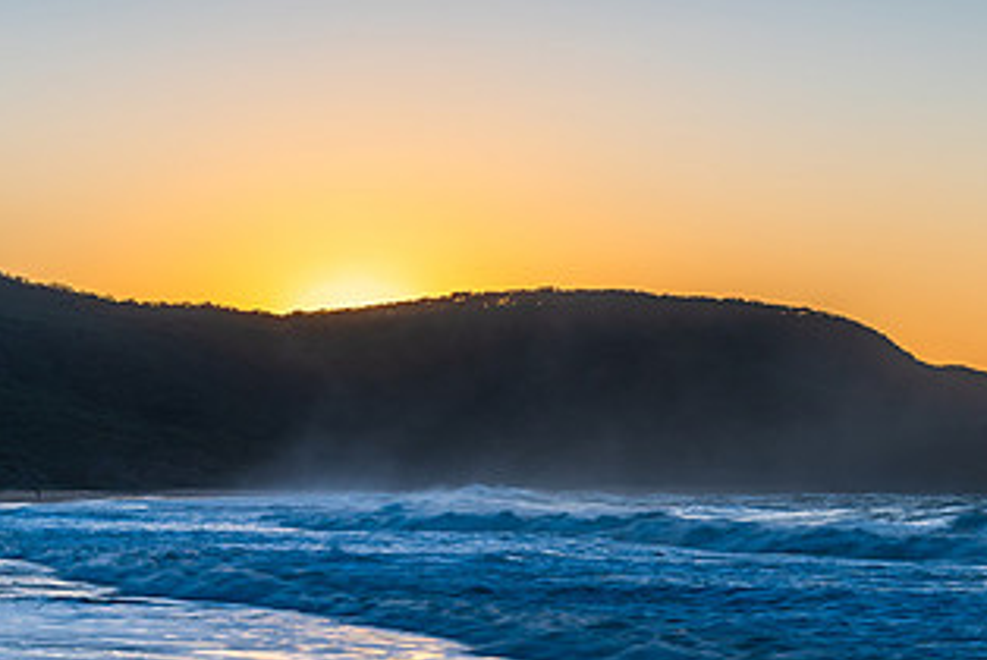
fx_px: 3156
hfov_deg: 17.8
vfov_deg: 11.9
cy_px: 470
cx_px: 431
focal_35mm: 115
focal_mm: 62
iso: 64
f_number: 9
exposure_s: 1/8
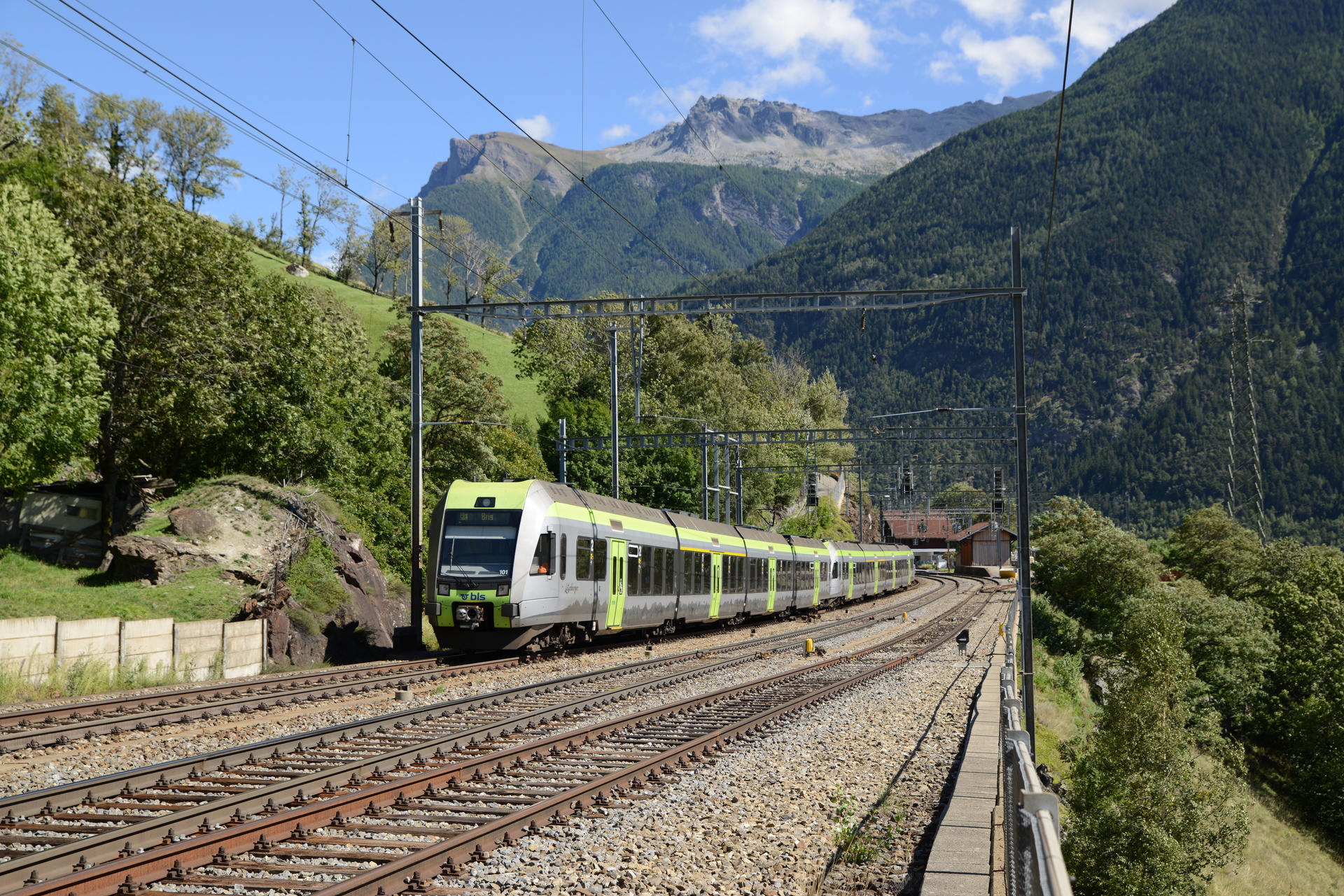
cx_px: 672
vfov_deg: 30.5
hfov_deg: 44.5
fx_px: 1643
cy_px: 448
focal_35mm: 44
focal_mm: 44
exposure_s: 1/640
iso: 200
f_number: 6.3
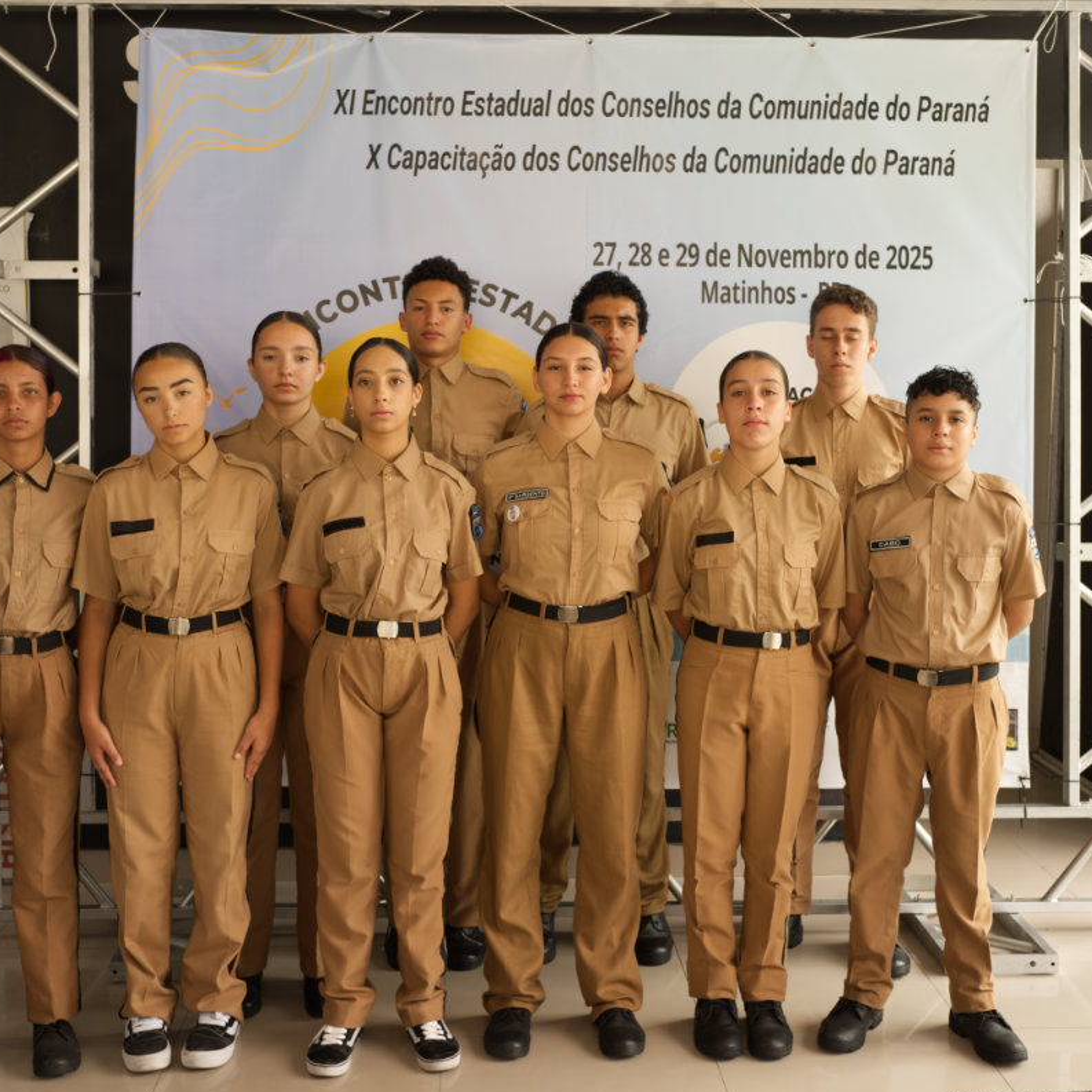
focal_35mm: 45
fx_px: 1606
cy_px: 550
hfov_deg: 37.6
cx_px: 540
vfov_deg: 37.6
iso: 200
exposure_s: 1/100
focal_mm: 35
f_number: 4
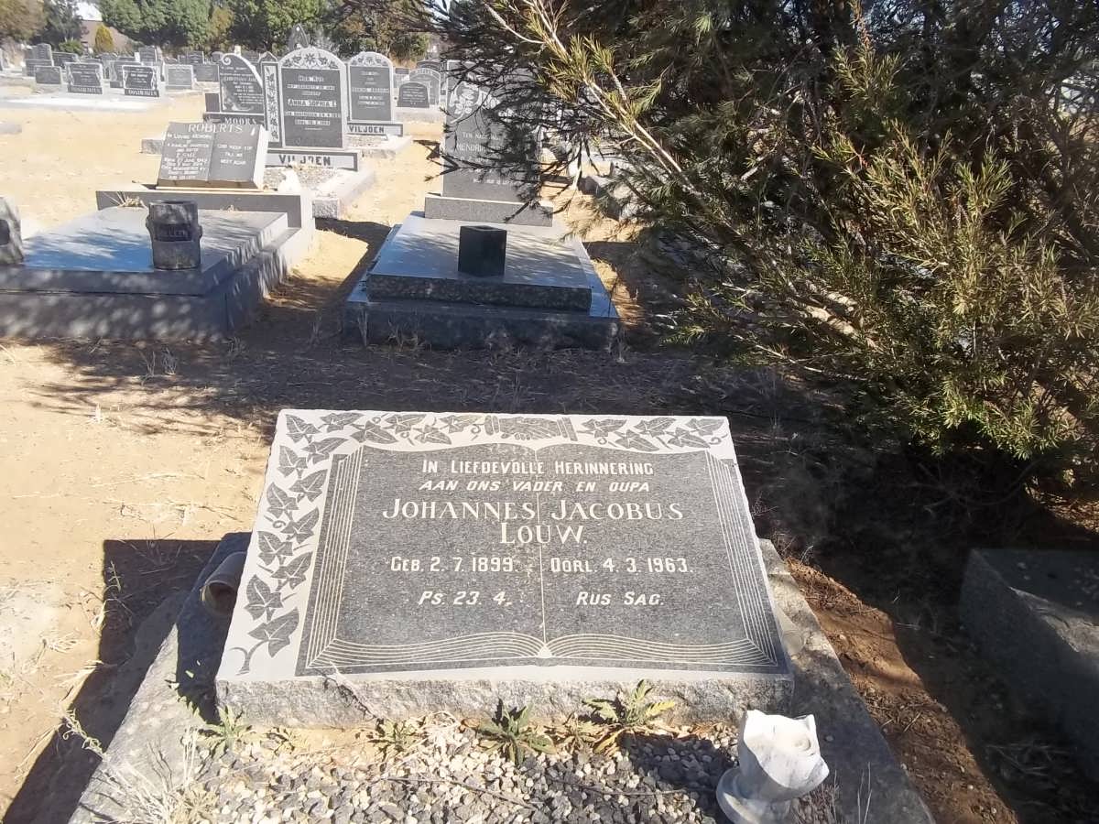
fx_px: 1016
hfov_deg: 56.8
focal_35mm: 32
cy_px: 412
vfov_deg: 44.2
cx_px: 550
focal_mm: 5.7
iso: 80
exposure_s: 1/250
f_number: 5.5
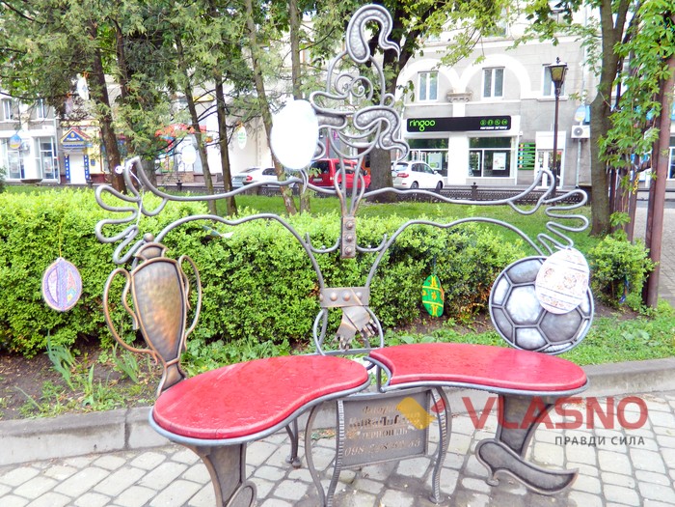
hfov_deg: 63.4
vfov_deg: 49.7
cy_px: 254
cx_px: 338
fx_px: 546
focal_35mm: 28
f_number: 3.2
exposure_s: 1/40
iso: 80
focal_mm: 5.1
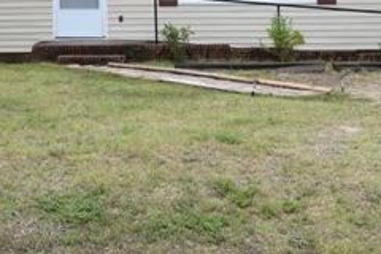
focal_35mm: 96
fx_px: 1016
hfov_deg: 21.2
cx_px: 124
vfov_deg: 14.2
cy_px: 52
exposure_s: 1/250
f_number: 8
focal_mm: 24
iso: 200
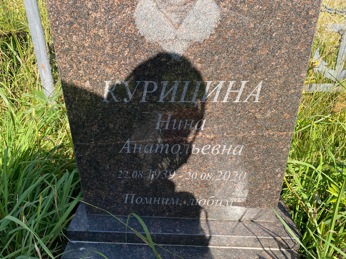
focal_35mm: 26
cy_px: 130
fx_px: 260
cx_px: 173
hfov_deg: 67.3
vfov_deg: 53.1
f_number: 1.8
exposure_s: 1/1504
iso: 32
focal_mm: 4.25
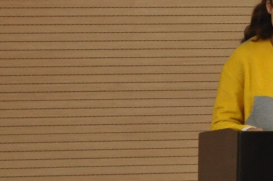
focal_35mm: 418
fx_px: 3167
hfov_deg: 4.8
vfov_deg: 3.3
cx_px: 721
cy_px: -30
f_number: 5
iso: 1000
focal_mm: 52
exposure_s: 1/30
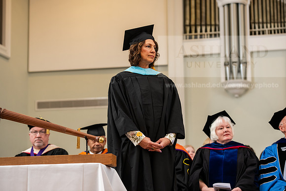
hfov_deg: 20.0
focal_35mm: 102
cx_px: 143
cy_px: 96
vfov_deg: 13.4
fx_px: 810
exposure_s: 1/200
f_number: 3.5
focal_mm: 102
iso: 1250
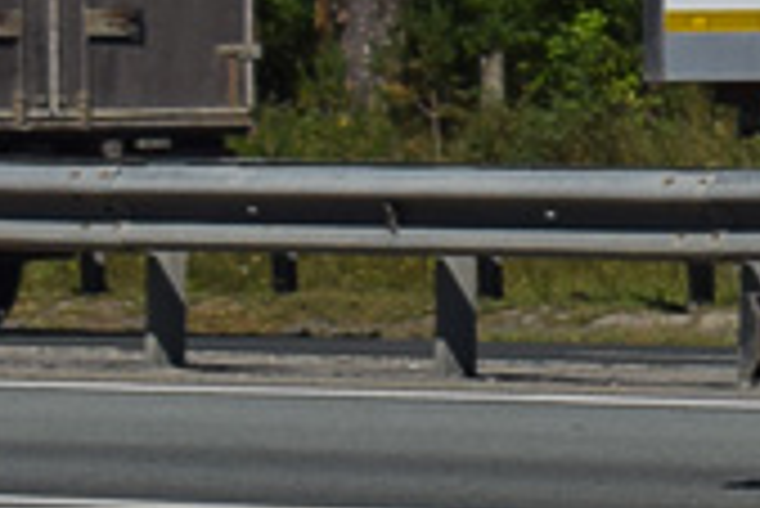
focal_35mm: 586
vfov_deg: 2.3
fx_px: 12372
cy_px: -773
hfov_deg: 3.4
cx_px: 2568
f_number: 6.3
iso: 100
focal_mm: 55
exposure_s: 1/1000
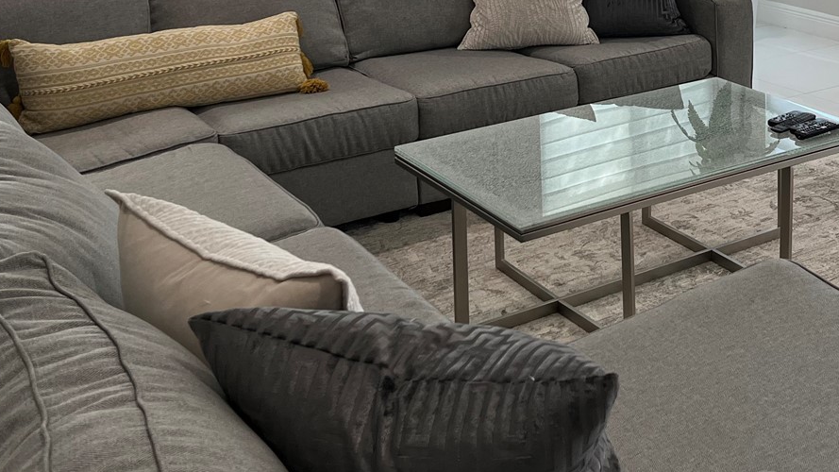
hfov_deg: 39.7
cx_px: 605
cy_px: -85
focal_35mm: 51
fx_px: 1135
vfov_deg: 21.9
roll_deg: +1.2
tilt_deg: -7.2
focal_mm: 5.1
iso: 100
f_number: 1.6
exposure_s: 1/120
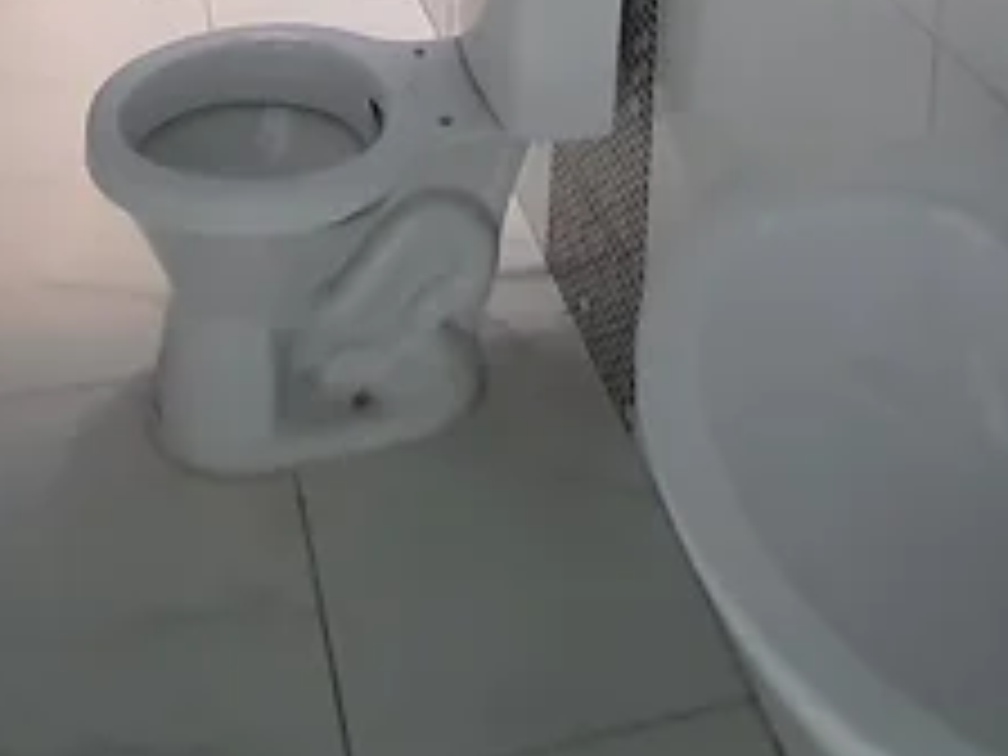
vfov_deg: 20.9
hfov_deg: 39.4
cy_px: -601
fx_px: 1398
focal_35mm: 48
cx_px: 387
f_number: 2.2
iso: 640
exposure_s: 1/30
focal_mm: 1.74
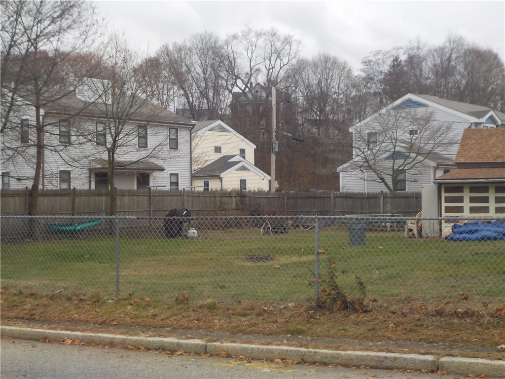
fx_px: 846
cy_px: 190
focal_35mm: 58
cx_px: 252
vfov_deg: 25.2
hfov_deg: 33.2
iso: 125
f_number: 4.7
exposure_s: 1/100
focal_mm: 7.9
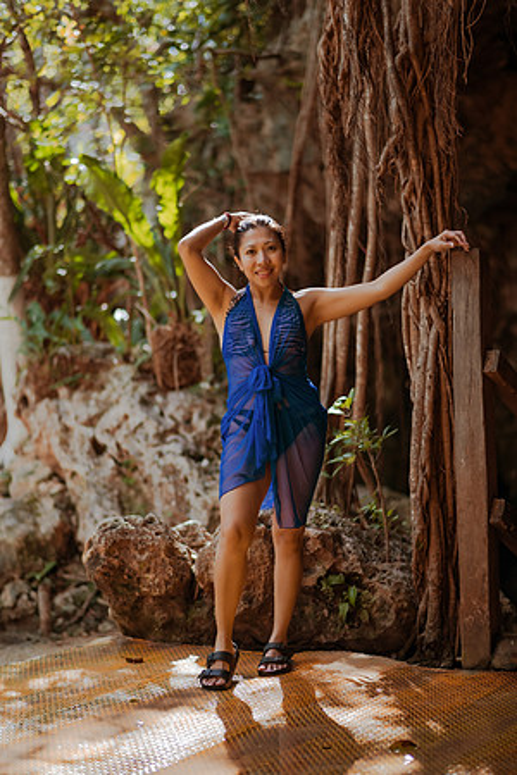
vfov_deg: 34.5
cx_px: 258
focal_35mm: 58
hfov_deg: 23.4
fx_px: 1249
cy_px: 388
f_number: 1.4
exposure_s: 1/8000
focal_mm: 58
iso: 1250
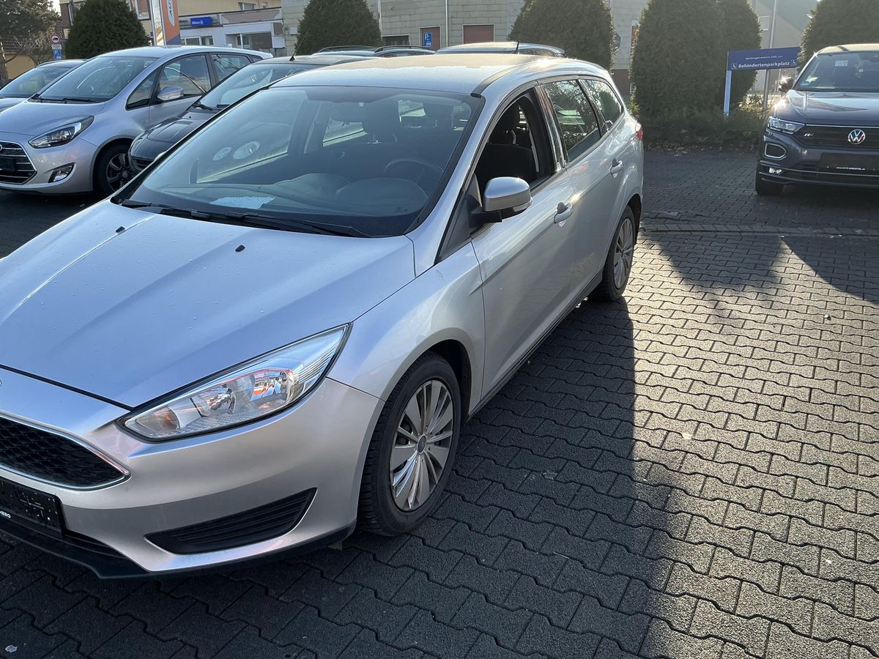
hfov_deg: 63.4
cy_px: 330
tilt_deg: -18.8
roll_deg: +2.0
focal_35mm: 28
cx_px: 440
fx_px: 711
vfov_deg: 49.7
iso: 25
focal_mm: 3
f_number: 1.8
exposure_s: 1/551
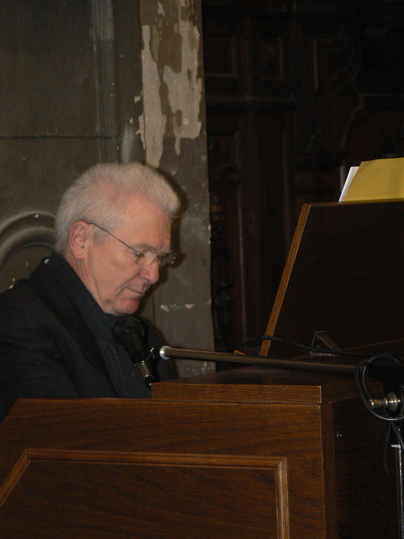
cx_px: 202
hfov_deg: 10.5
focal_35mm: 141
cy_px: 270
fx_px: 2194
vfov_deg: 14.0
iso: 200
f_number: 3.2
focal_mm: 23.5
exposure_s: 1/30
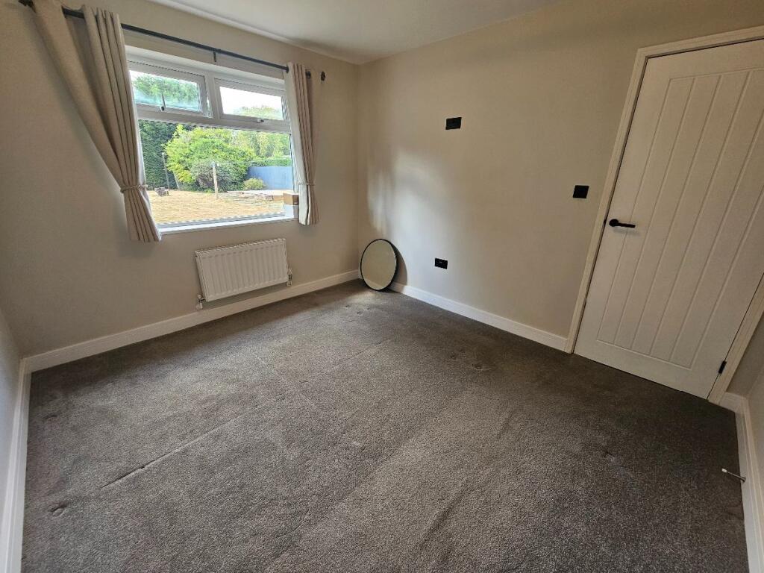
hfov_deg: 106.2
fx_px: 287
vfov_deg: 89.9
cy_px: 286
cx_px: 382
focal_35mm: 13
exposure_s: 1/50
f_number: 2.2
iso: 125
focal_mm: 2.2
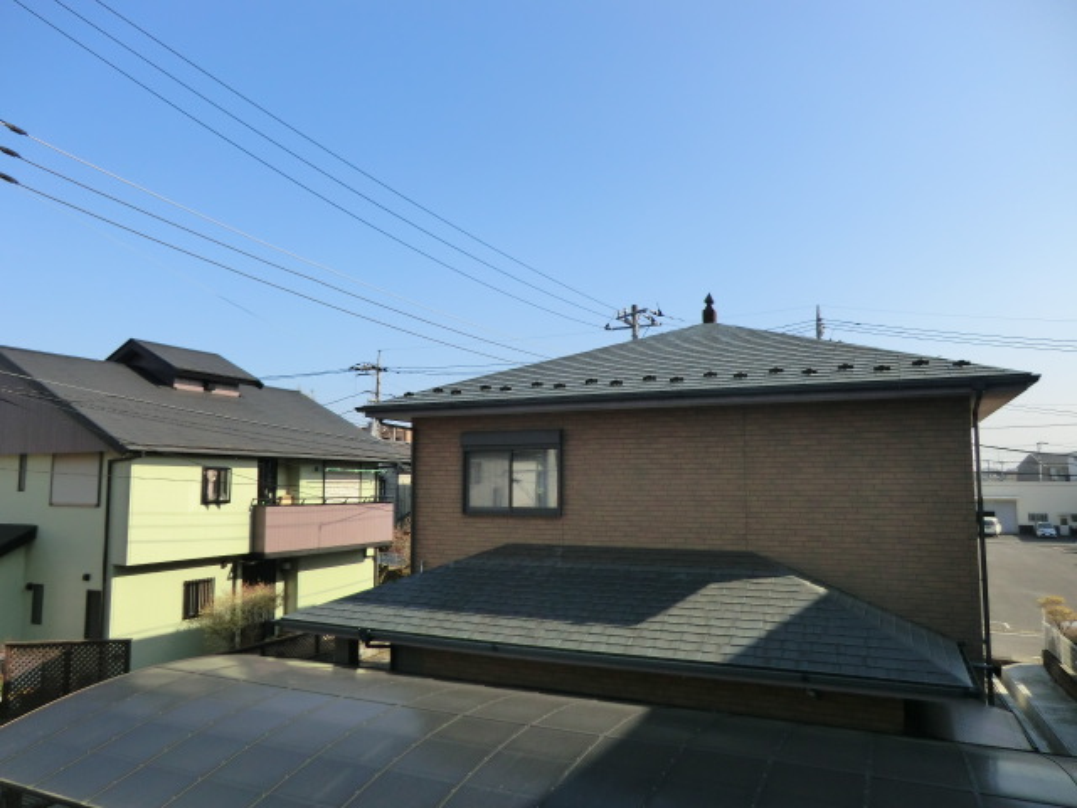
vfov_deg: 56.8
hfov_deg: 71.6
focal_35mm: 24
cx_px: 538
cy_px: 404
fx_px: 747
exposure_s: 1/1000
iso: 80
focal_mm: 4.3
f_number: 3.2
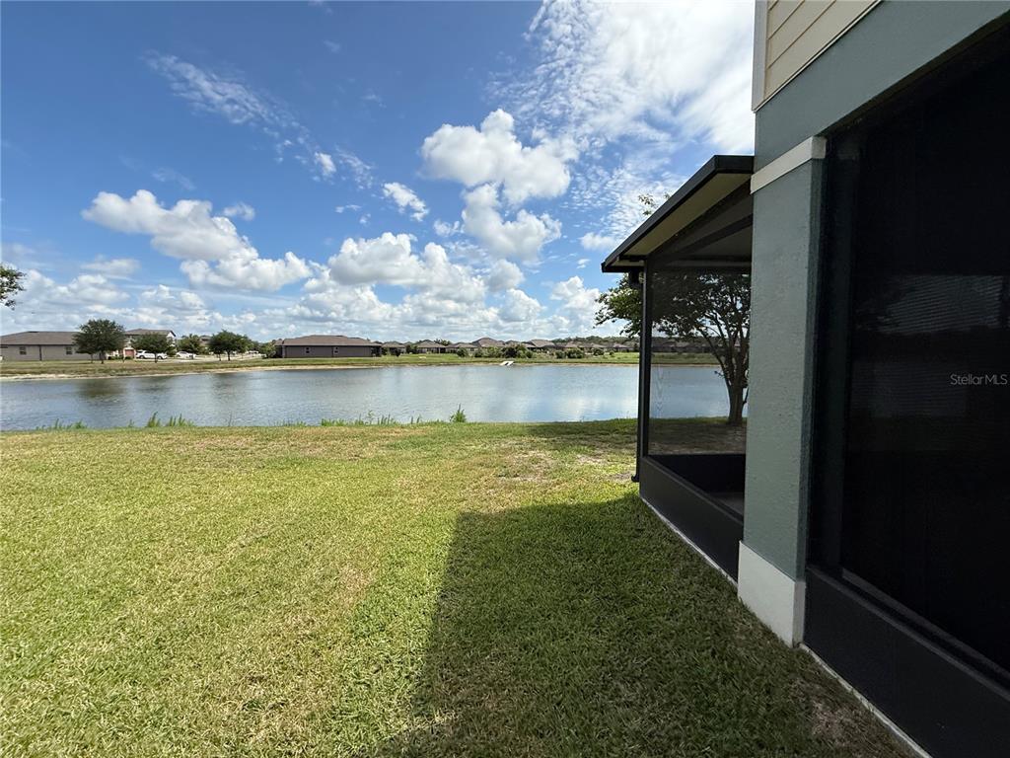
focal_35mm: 14
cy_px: 379
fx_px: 408
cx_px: 505
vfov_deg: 85.7
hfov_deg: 102.1
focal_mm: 2.22
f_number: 2.2
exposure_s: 1/2611
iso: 50
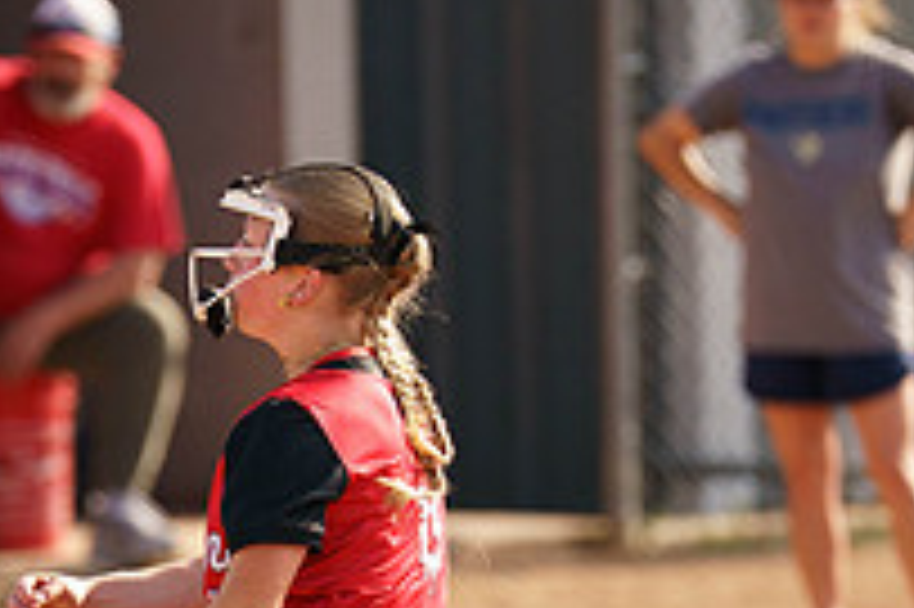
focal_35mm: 724
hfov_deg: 2.9
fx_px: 18366
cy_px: 601
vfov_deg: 1.9
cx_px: 315
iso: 400
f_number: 2.8
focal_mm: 200
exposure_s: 1/3200
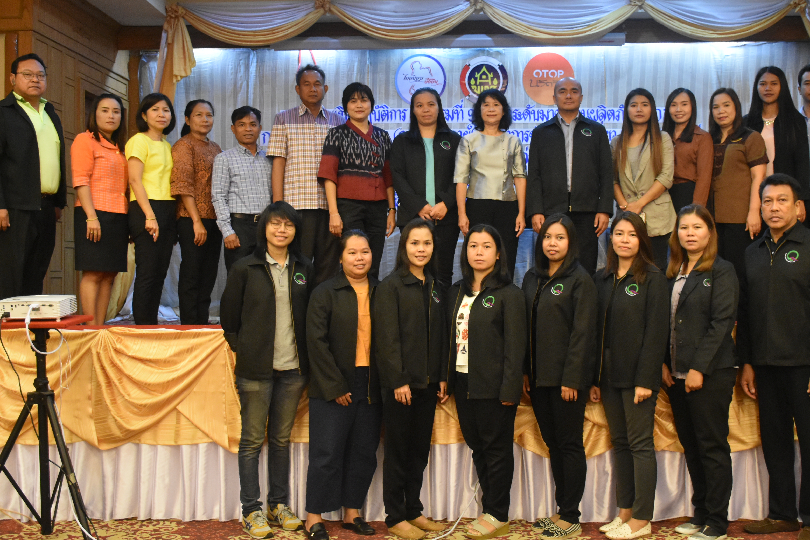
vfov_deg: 30.7
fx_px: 982
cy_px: 239
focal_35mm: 44
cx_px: 465
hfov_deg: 44.7
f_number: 3.8
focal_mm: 23
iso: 2200
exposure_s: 1/60
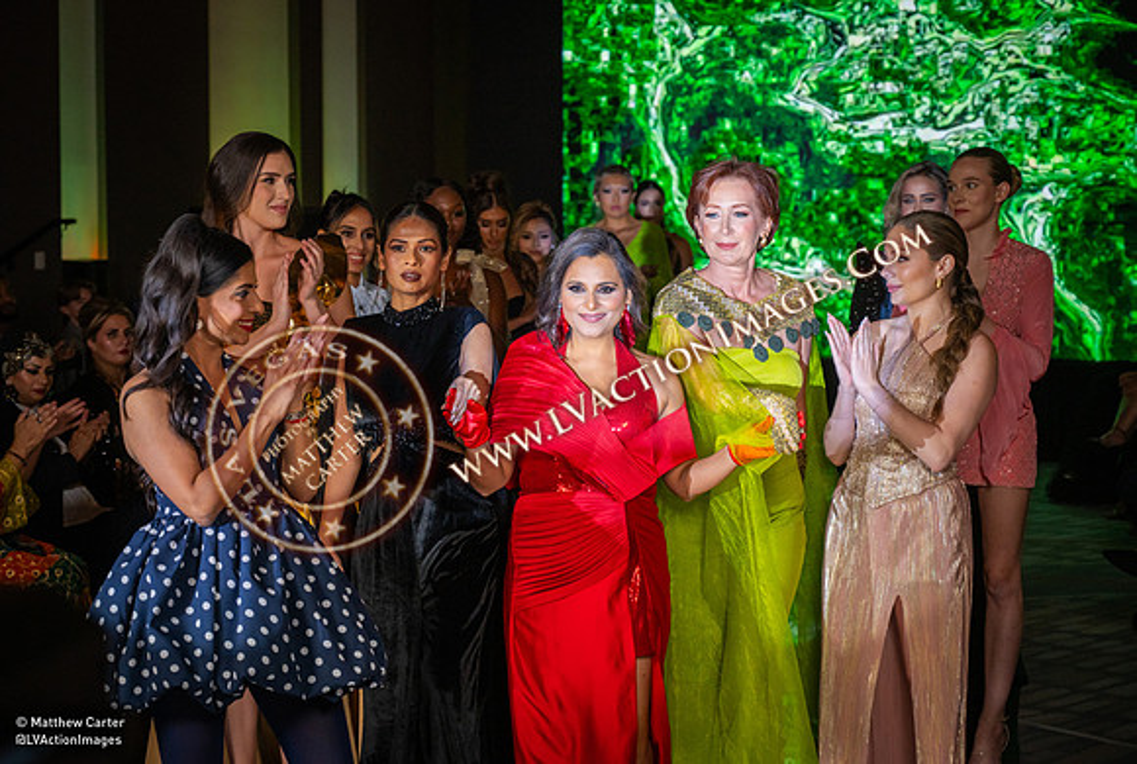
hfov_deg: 26.4
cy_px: 363
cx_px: 561
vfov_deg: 17.9
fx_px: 2425
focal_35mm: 77
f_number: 4
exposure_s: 1/500
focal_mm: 70
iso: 1000
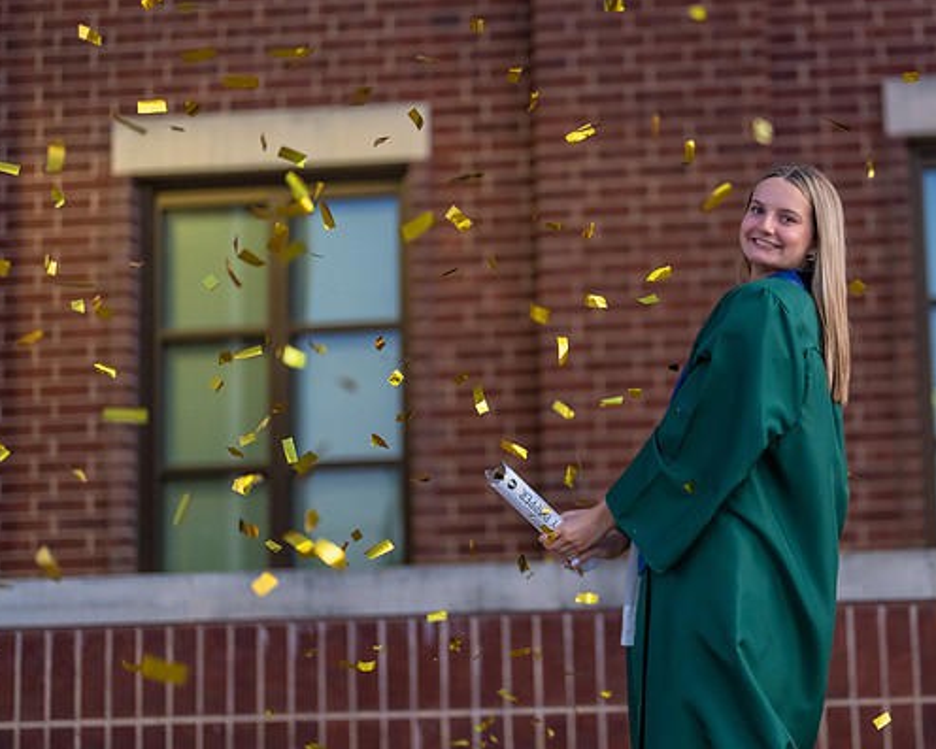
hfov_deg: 25.2
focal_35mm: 75
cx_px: 634
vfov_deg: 20.4
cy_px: 348
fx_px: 2078
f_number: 1.2
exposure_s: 1/1000
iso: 1250
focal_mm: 50
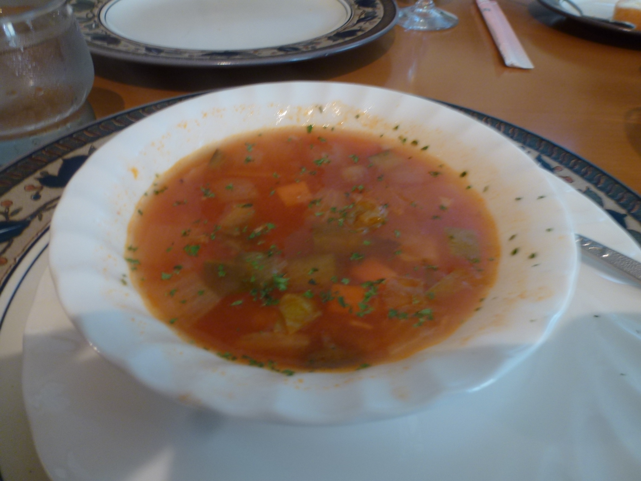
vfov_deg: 56.8
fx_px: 444
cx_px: 320
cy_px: 240
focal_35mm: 24
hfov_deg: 71.6
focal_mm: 4.3
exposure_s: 1/4
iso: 100
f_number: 3.3
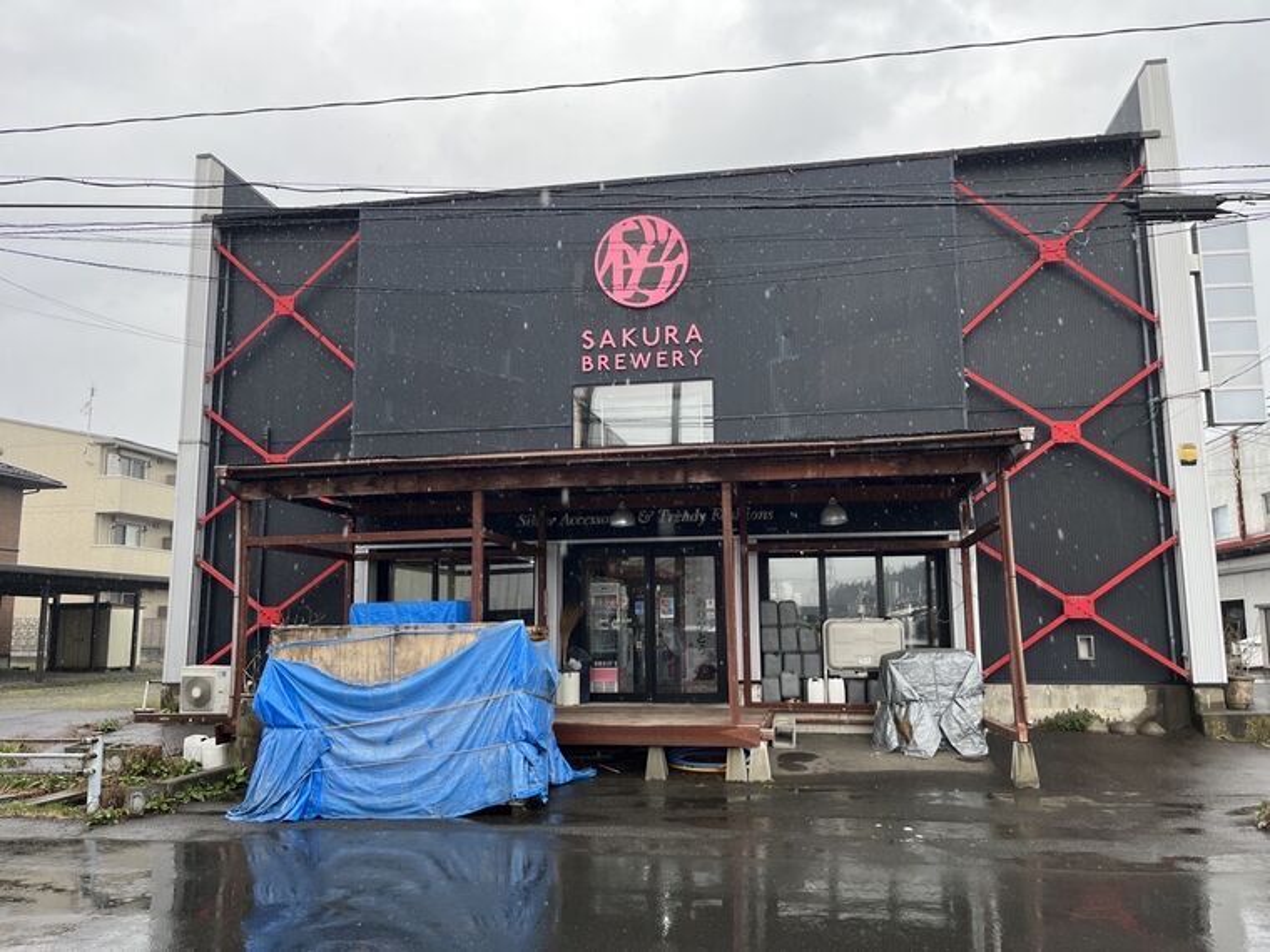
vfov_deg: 53.1
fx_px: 954
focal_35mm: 26
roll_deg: +1.9
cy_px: 476
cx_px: 635
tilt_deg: +10.3
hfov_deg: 67.3
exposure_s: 1/257
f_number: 1.6
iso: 40
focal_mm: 5.1
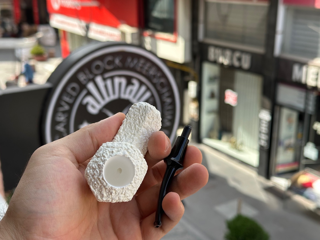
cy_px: 120
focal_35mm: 48
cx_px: 160
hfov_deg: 39.7
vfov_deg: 30.3
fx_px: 444
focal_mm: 6.86
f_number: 1.78
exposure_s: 1/734
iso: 64
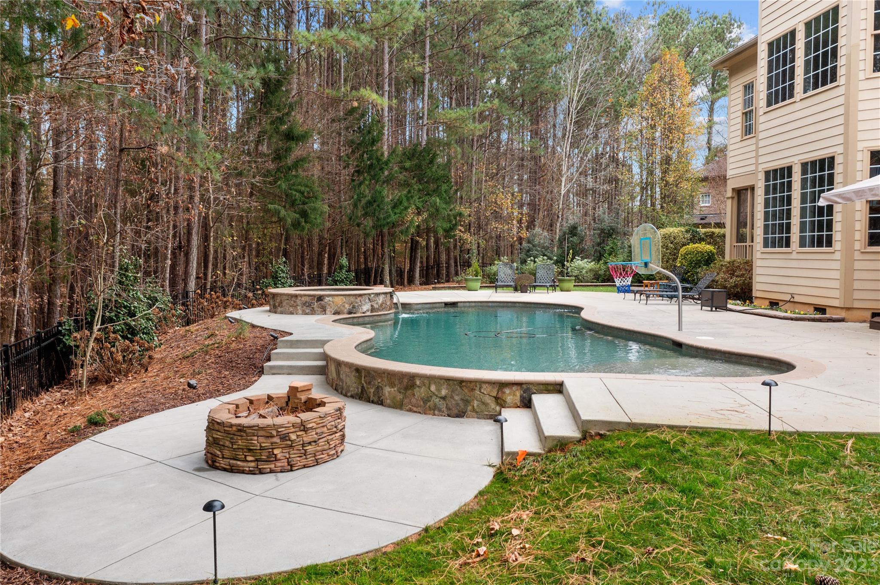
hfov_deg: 65.5
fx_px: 684
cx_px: 440
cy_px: 292
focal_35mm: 28
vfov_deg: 46.4
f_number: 3.5
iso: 100
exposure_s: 1/60
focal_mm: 10.26
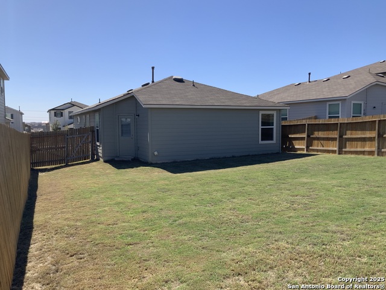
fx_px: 323
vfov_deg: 48.2
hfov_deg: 61.7
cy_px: 145
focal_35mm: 29
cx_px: 193
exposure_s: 1/2227
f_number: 1.8
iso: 16
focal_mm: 3
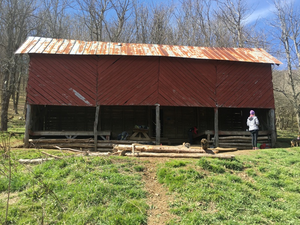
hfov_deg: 61.7
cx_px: 150
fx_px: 251
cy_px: 112
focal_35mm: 29
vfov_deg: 48.2
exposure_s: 1/574
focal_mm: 4.15
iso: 25
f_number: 2.2
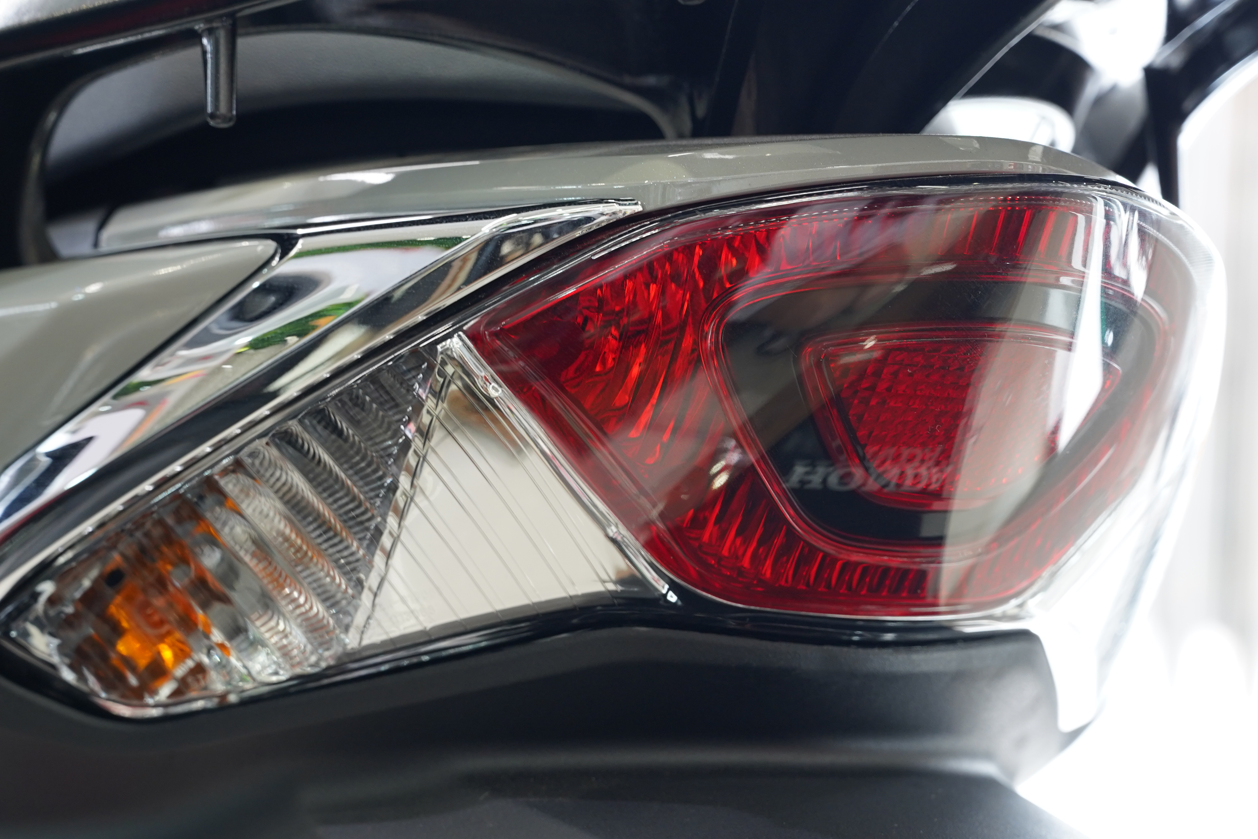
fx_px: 3669
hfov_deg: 19.5
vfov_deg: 13.0
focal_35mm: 105
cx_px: 629
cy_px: 420
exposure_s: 1/30
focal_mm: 70
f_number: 5.6
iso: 800
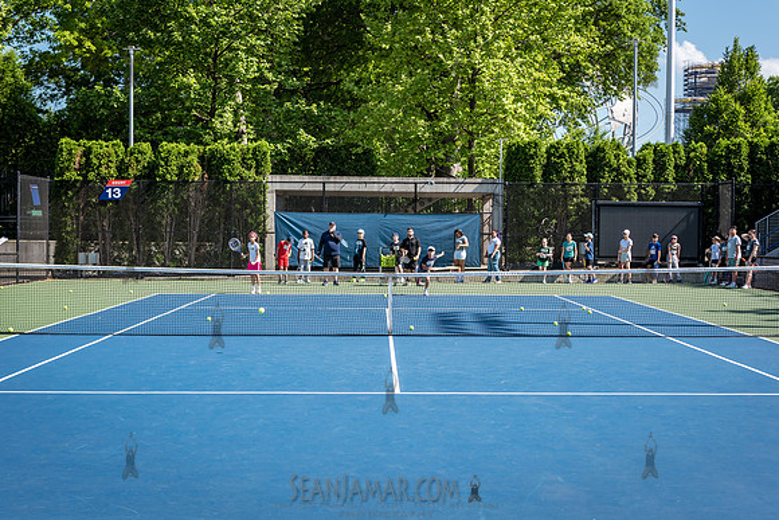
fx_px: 1233
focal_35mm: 57
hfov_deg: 35.1
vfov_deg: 23.8
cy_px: 260
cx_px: 390
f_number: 4.5
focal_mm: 55
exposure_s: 1/800
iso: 200
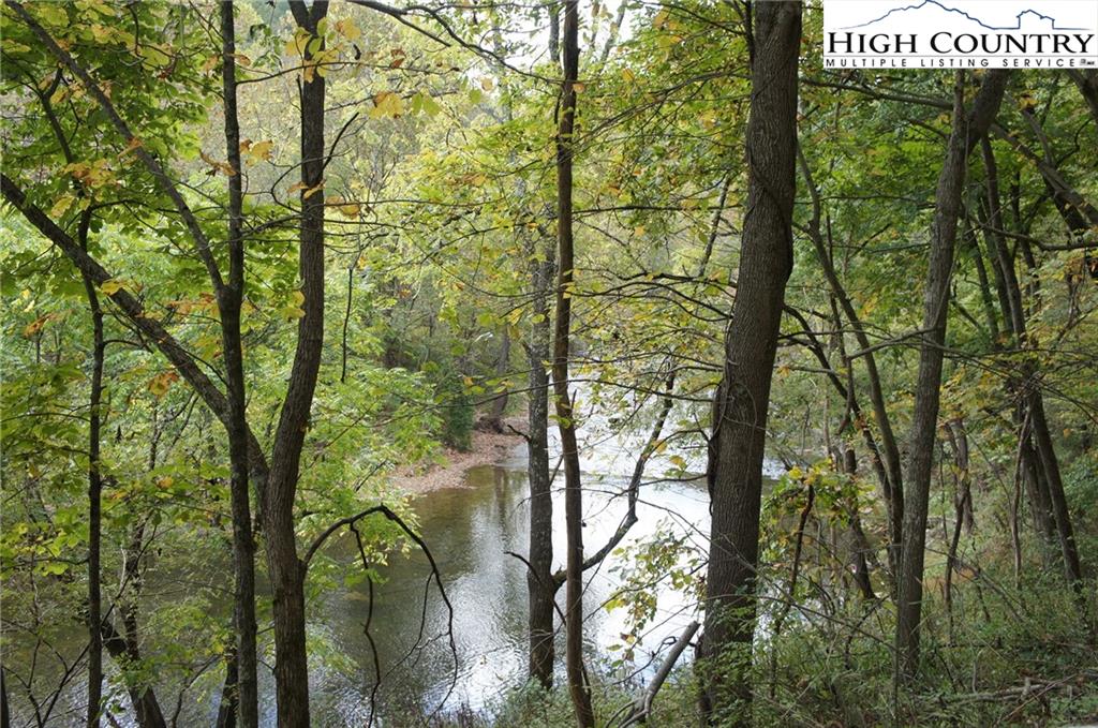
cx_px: 549
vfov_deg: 32.9
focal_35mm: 40
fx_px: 1233
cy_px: 364
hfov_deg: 48.0
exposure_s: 1/100
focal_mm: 27
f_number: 5.6
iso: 200
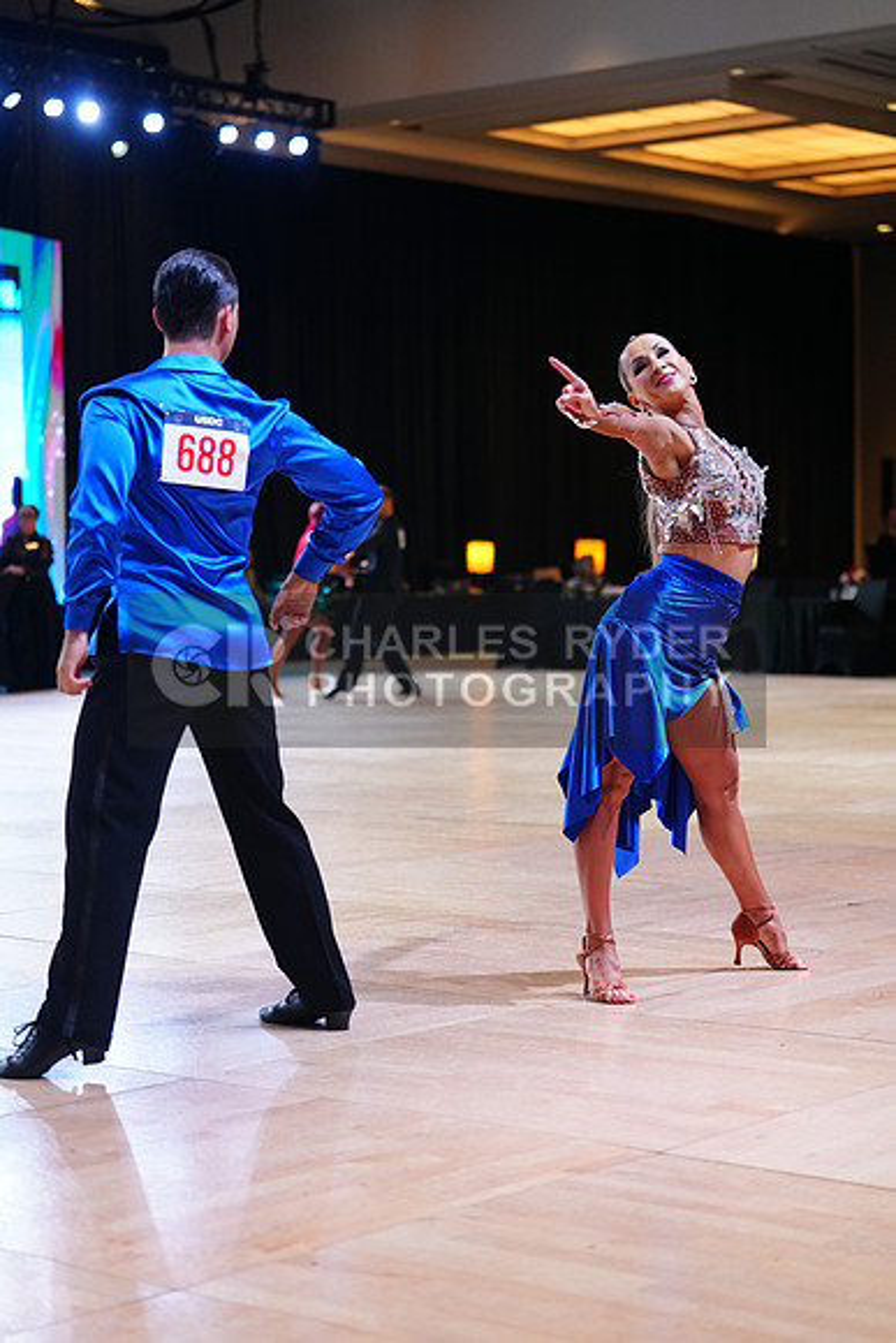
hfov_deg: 19.5
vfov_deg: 28.8
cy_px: 672
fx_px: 2612
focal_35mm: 70
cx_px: 448
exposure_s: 1/400
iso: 2000
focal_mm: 70
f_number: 2.8
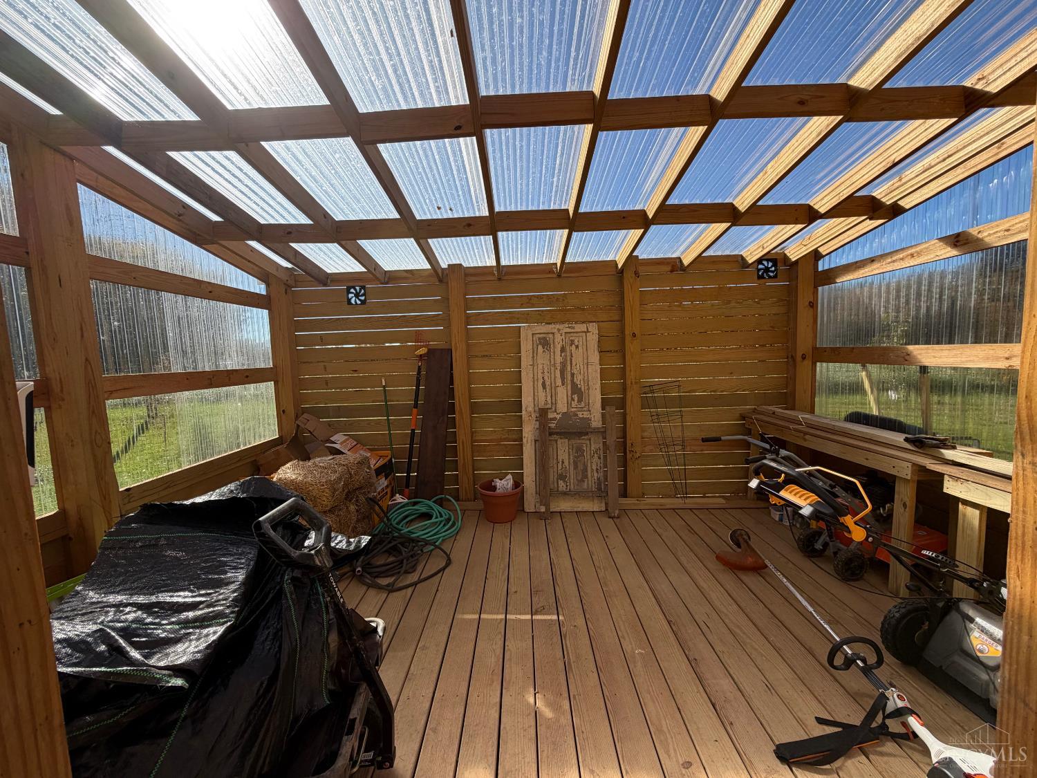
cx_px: 518
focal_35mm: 14
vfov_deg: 85.7
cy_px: 389
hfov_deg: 102.1
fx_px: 419
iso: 40
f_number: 2.2
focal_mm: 2.22
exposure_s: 1/770
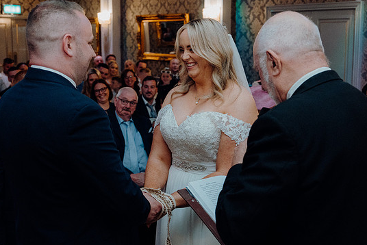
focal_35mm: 53
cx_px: 190
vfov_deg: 25.5
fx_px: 541
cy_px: 118
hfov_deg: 37.5
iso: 2500
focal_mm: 33
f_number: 3.5
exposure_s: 1/160
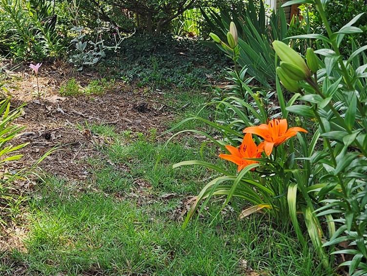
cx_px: 140
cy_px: 13
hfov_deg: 30.6
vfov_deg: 22.6
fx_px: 668
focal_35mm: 63
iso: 25
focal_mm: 5.4
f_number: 1.8
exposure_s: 1/973
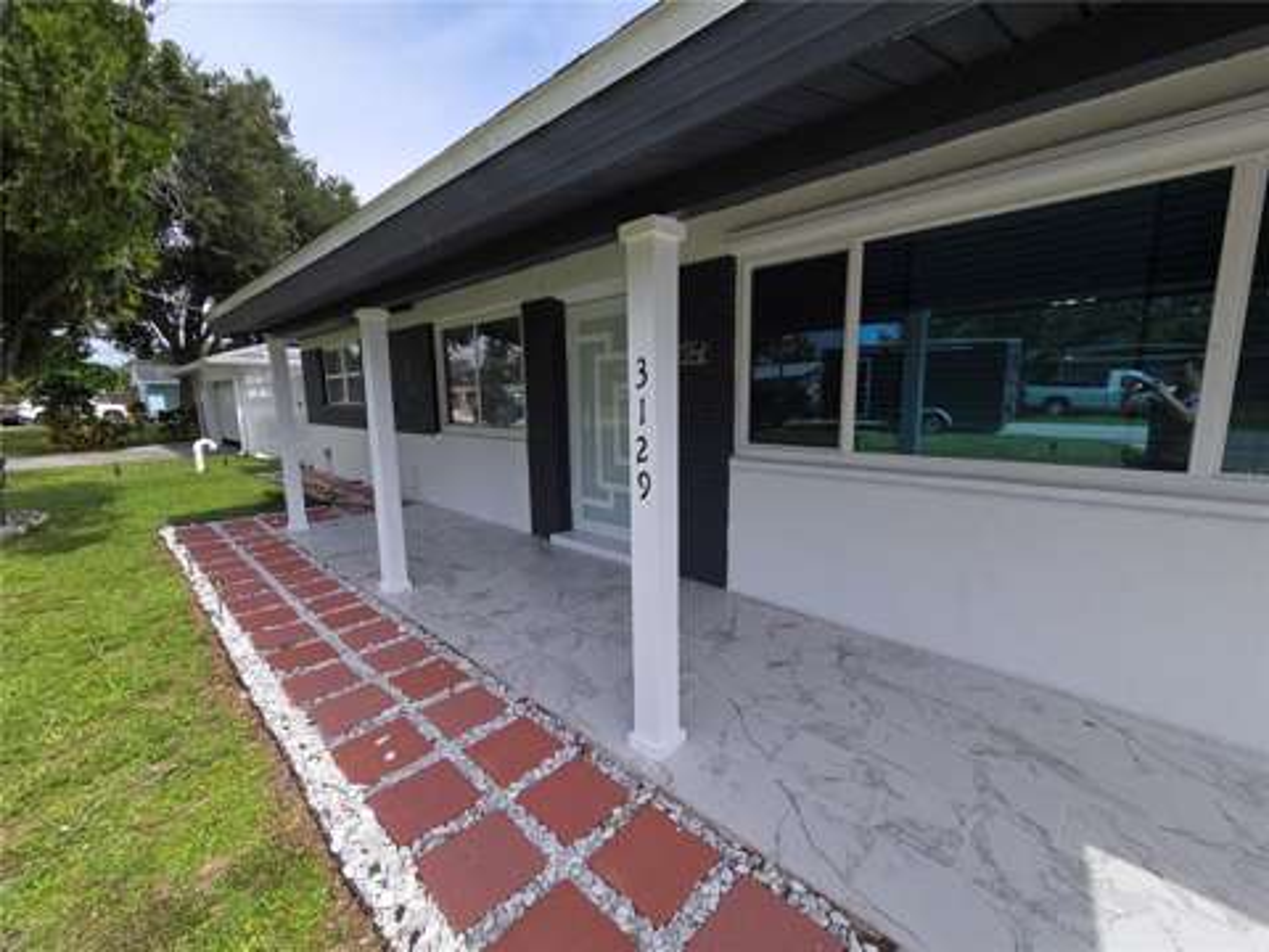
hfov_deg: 106.2
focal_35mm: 13
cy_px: 476
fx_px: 477
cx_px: 634
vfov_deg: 89.9
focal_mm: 2.2
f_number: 2.2
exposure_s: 1/1505
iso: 50
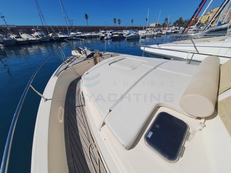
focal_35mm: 13
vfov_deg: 90.0
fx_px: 87
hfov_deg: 106.2
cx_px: 116
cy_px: 86
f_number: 2.2
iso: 40
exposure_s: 1/3344
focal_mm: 1.74
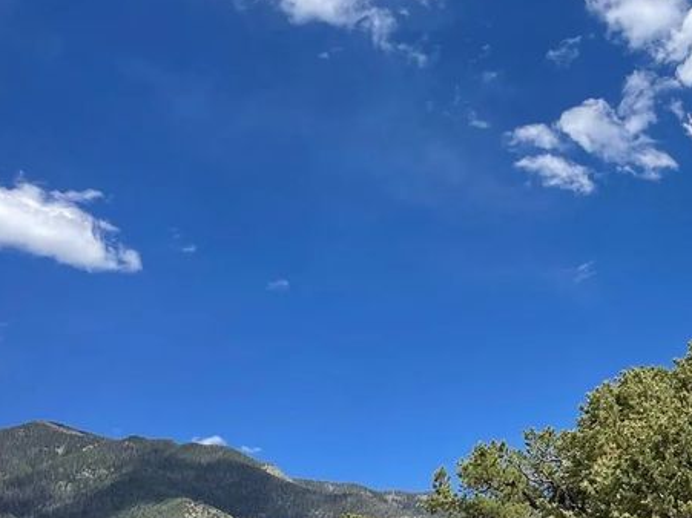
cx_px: 634
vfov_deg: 23.6
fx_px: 1179
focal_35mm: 59
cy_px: 530
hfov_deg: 31.1
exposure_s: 1/3509
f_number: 1.6
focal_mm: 4.2
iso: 32
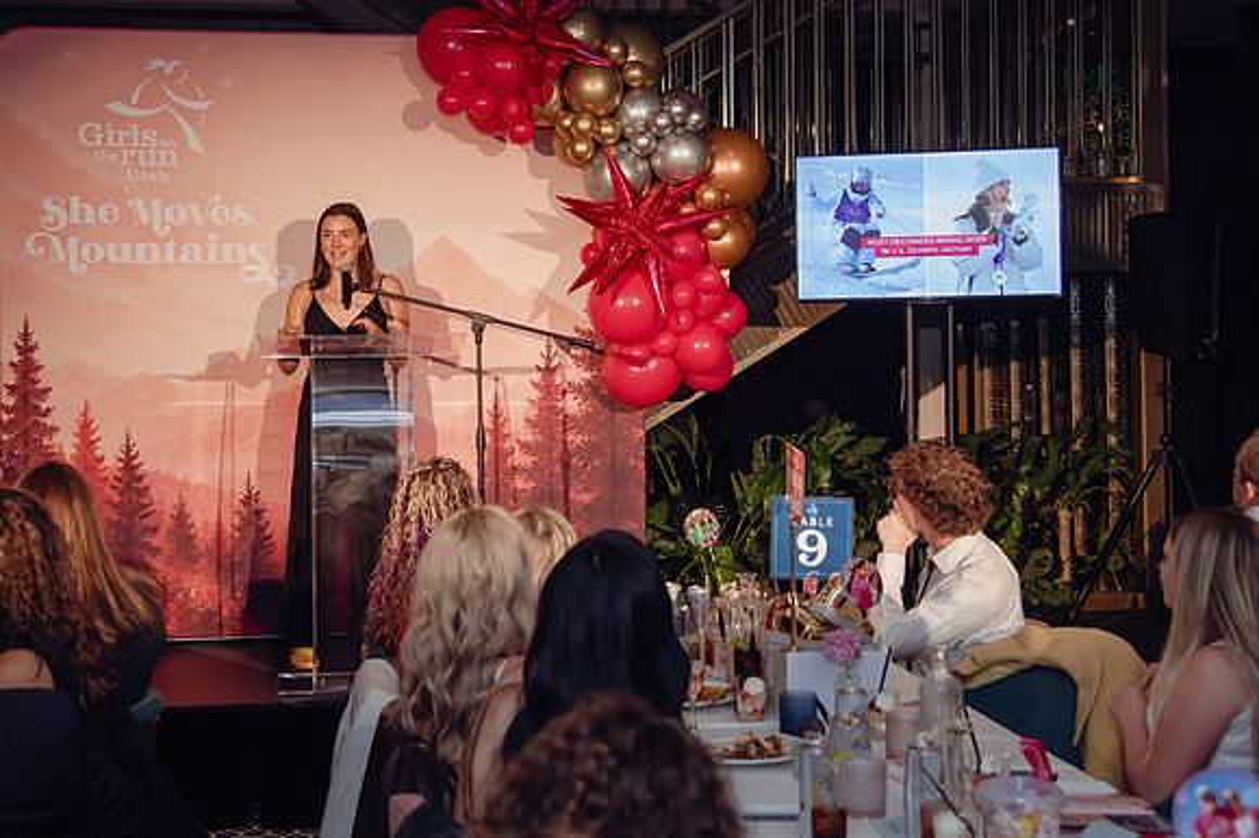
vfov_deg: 26.1
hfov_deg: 38.5
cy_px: 317
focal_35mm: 52
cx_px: 578
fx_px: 1802
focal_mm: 38
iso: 3200
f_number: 4
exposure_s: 1/320
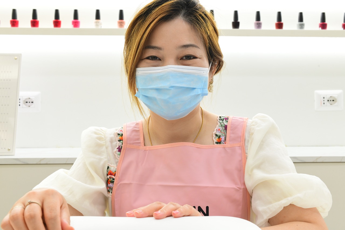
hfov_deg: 39.6
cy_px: 115
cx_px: 172
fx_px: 479
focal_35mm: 50
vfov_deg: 27.0
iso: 800
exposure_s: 1/25
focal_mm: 50
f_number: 11
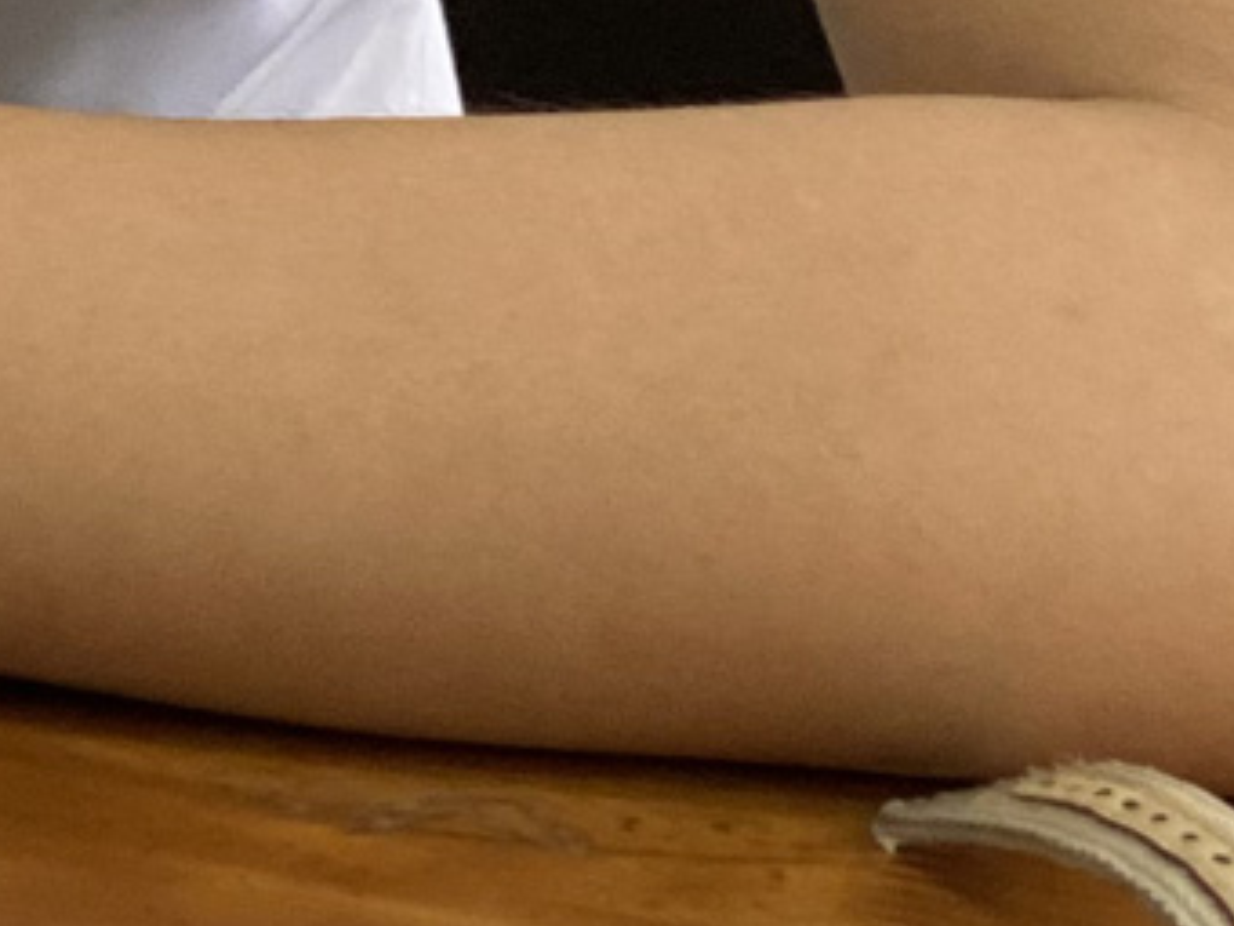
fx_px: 10908
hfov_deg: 6.4
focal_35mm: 306
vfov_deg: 4.7
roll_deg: -6.8
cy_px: -1358
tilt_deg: -11.4
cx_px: -196
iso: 125
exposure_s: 1/50
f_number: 2
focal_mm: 6
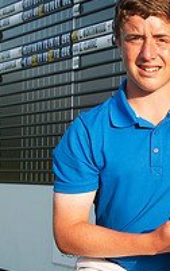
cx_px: 368
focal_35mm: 94
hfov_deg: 12.0
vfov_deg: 21.7
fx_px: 695
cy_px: 226
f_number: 8
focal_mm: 32
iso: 400
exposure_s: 1/400
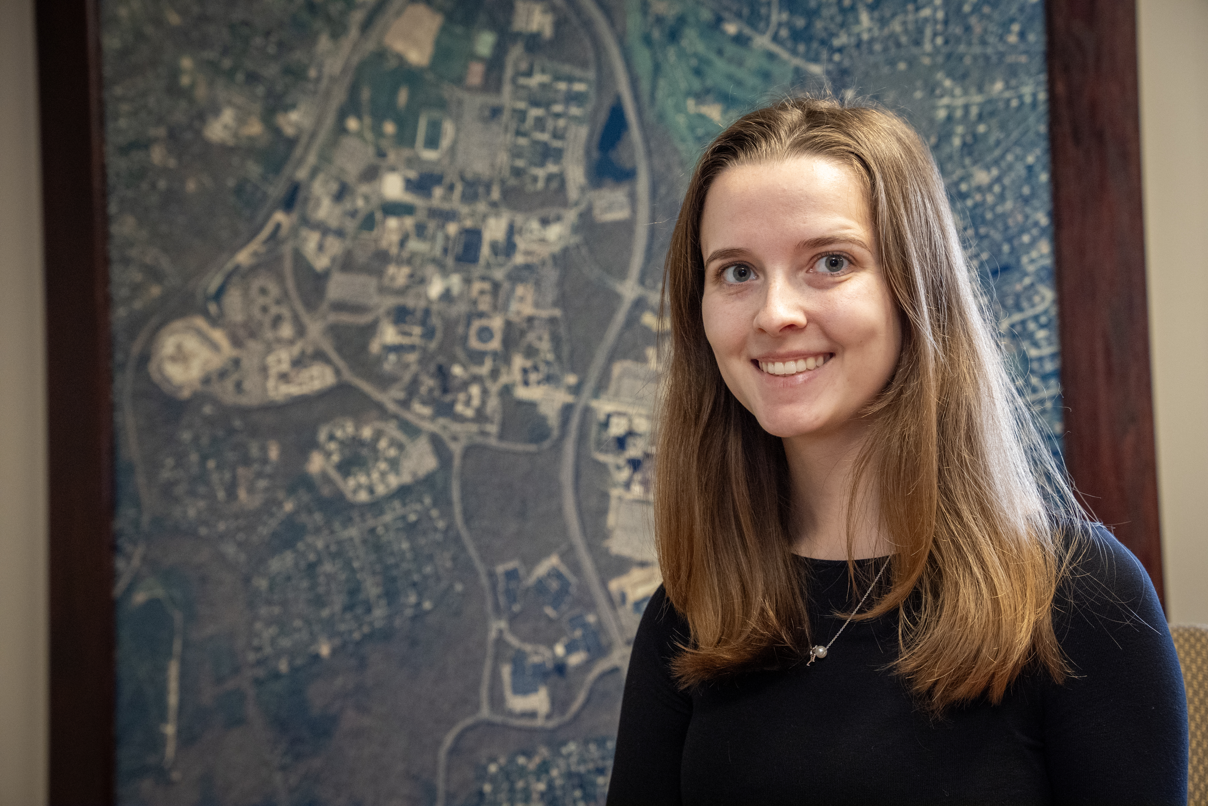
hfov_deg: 28.8
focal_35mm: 70
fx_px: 2349
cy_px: 403
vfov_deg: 19.5
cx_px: 604
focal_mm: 70
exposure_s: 1/160
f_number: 5
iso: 5000
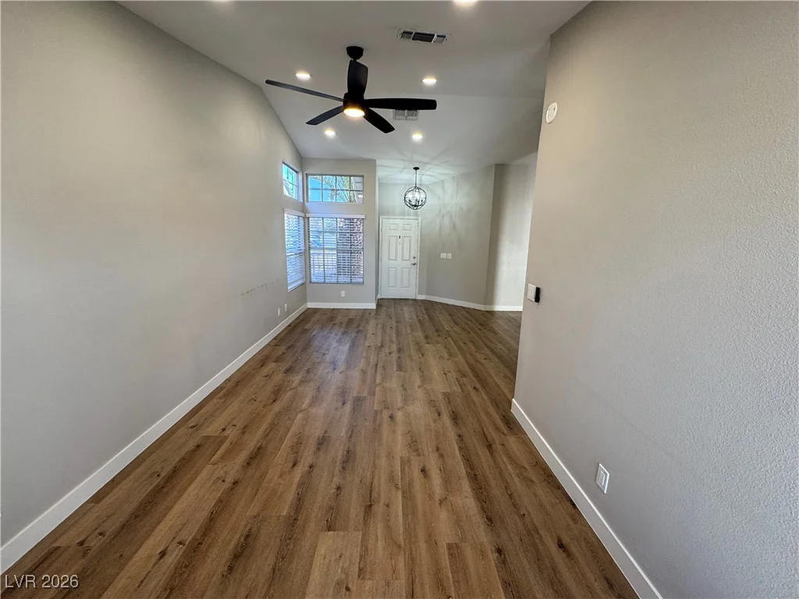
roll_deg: -1.5
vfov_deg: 85.7
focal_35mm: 14
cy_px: 300
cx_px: 400
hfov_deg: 102.1
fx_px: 323
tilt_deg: -11.1
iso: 125
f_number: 2.2
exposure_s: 1/120
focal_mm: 2.22
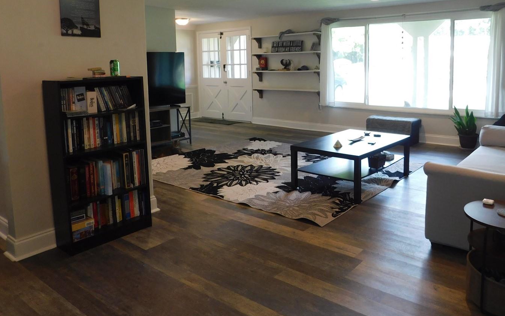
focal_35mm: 29
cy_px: 104
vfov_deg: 42.6
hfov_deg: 64.2
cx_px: 294
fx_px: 399
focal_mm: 4
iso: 140
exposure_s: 1/30
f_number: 3
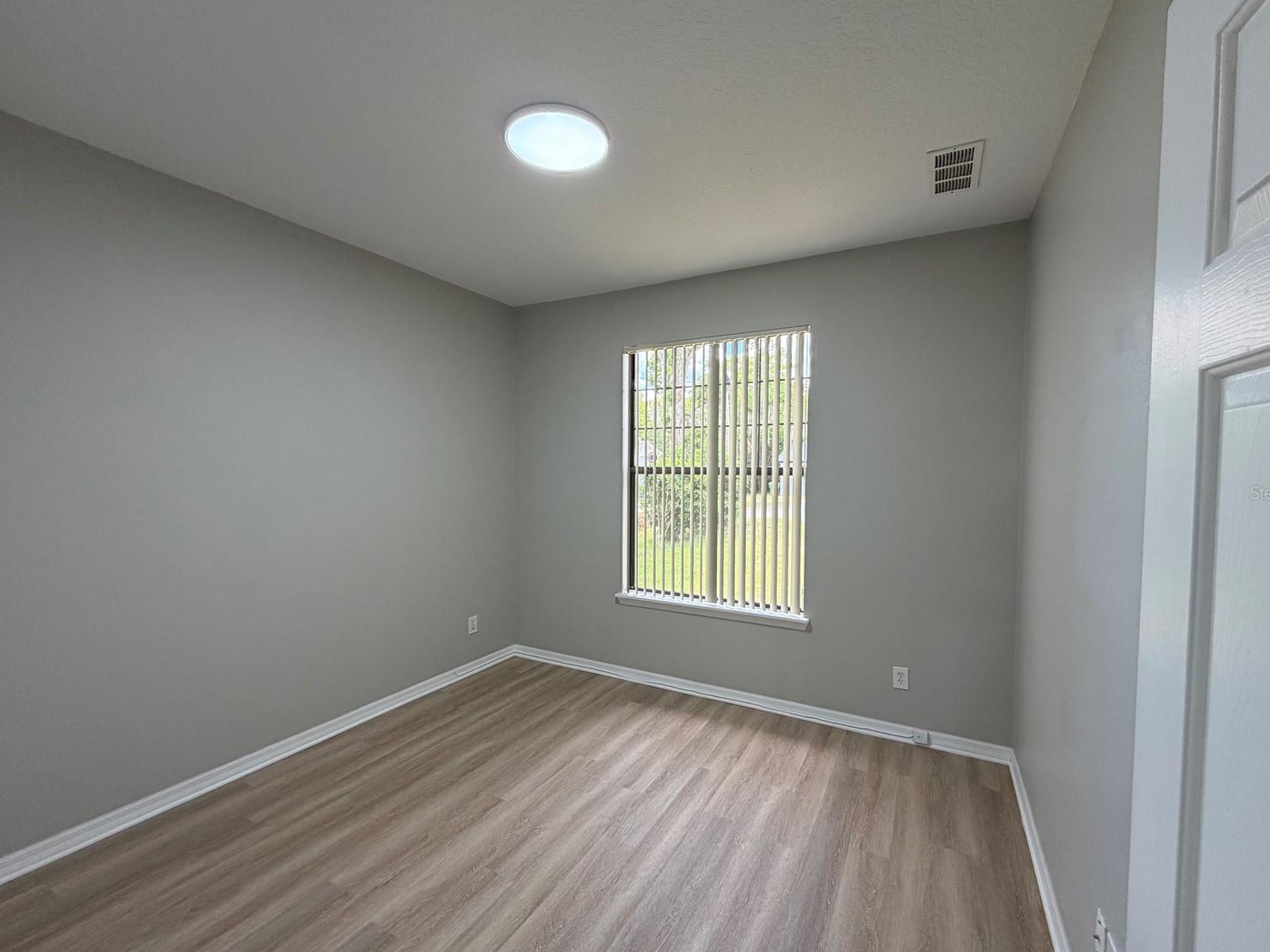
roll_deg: -0.4
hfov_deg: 98.1
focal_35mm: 15
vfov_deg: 81.7
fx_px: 550
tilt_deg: -3.0
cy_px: 492
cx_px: 650
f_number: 2.2
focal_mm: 2.22
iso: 200
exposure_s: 1/121
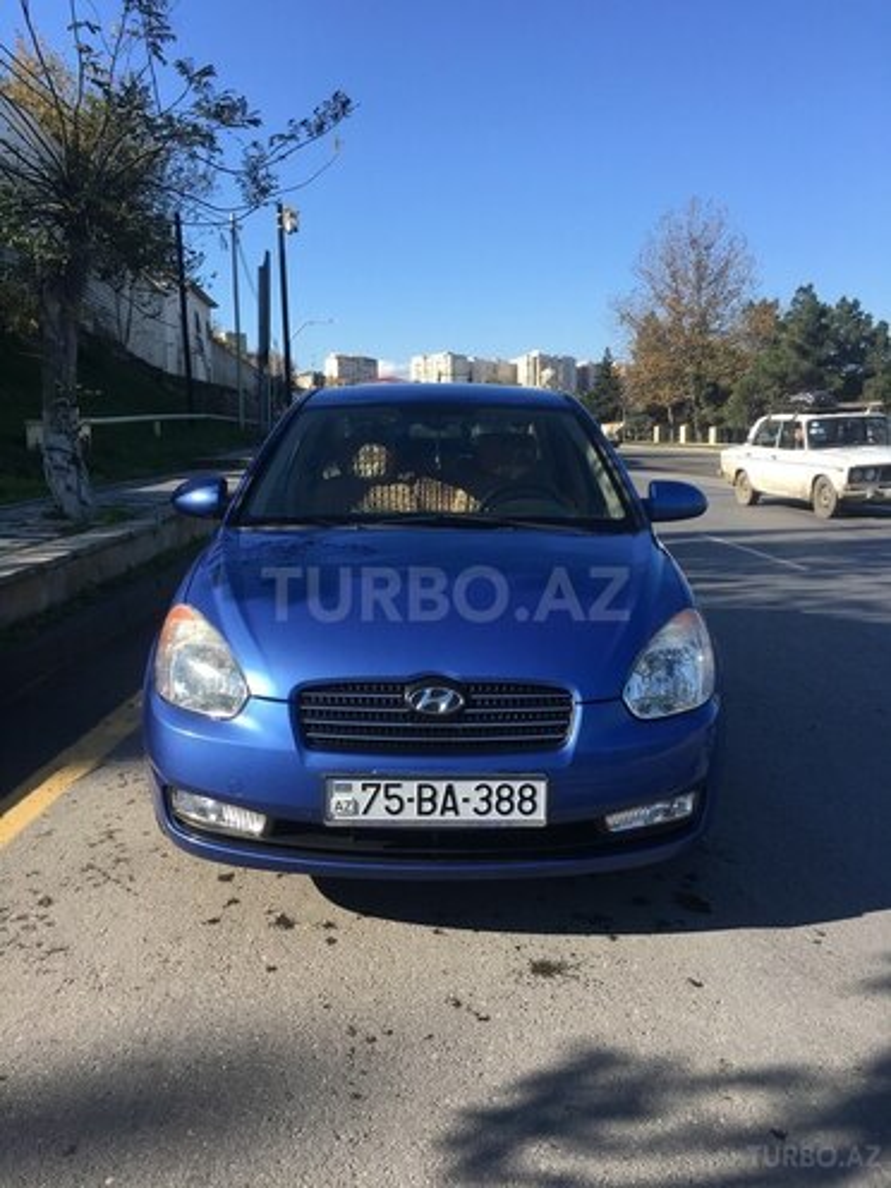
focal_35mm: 29
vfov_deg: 61.7
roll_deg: +2.0
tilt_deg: -8.4
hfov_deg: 48.2
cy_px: 594
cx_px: 446
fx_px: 995
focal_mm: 4.15
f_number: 2.2
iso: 25
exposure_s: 1/950
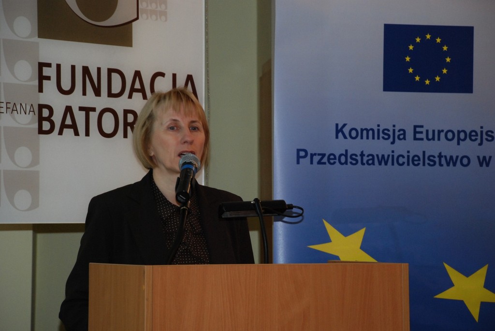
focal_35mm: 135
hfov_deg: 15.2
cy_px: 166
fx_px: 1858
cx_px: 248
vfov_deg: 10.2
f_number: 5.6
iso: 800
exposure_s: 1/60
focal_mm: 90
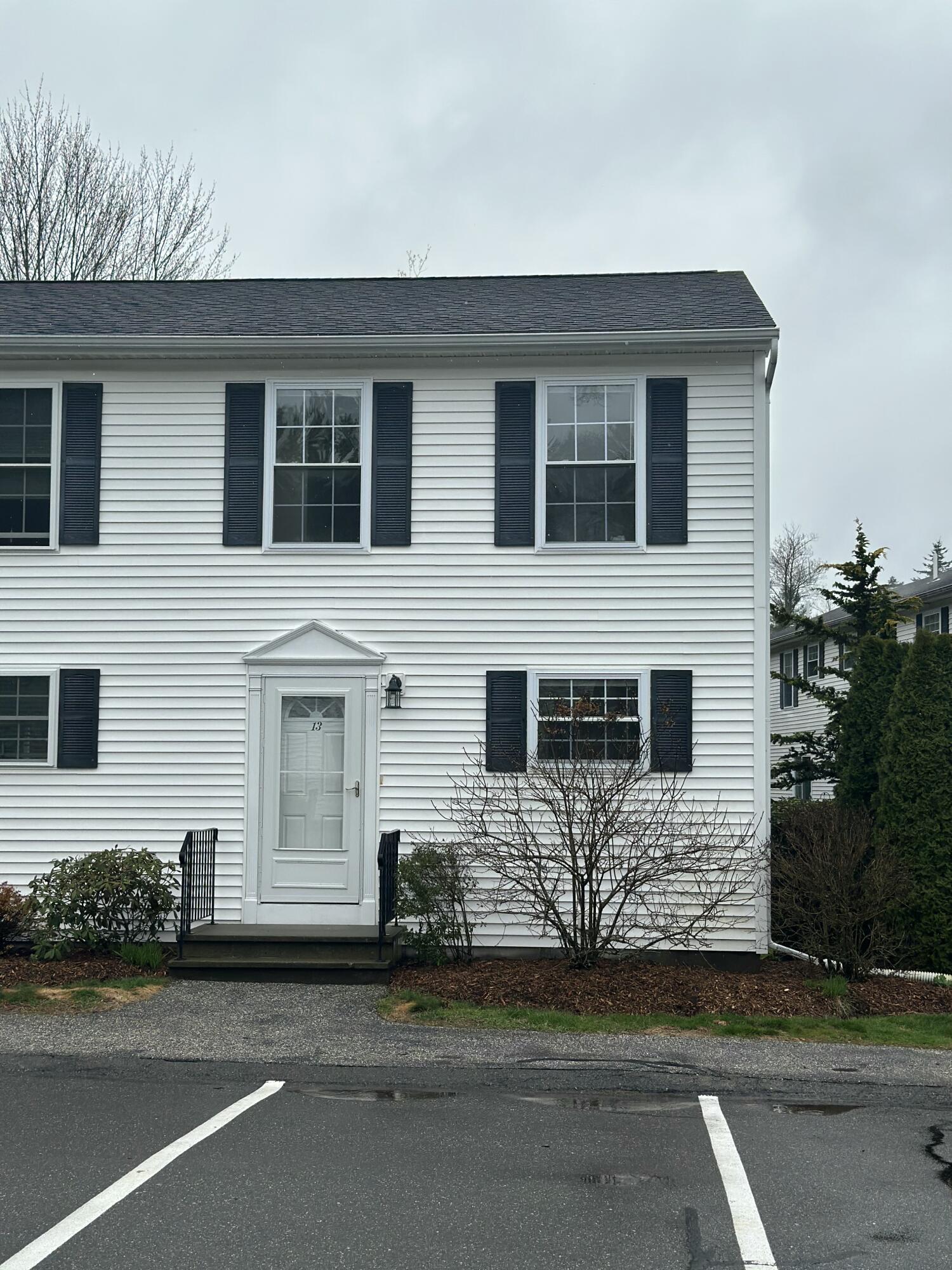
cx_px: 476
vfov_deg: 39.7
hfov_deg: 30.3
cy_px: 635
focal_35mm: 48
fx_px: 1760
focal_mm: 6.86
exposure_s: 1/9804
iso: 80
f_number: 1.78
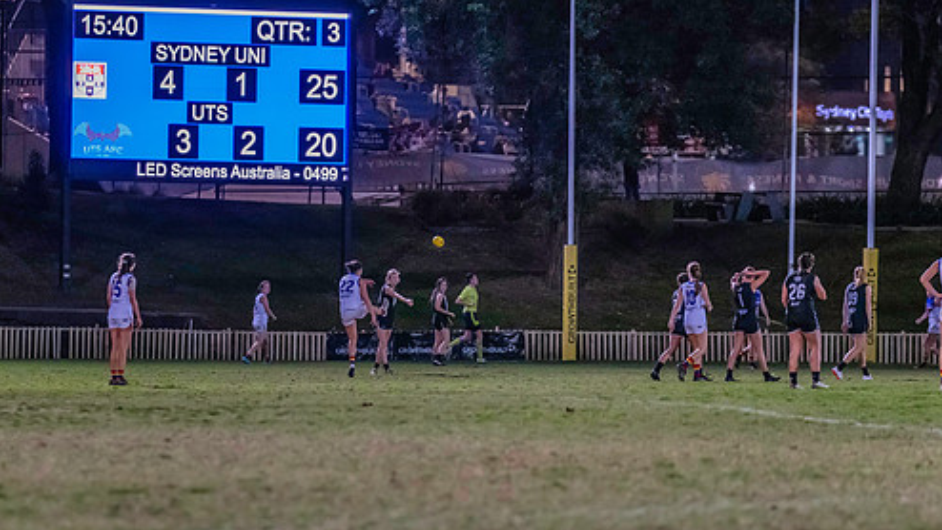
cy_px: 295
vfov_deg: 4.8
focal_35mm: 252
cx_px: 466
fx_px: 6295
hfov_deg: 8.6
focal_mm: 195
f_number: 2.8
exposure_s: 1/1000
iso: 10000
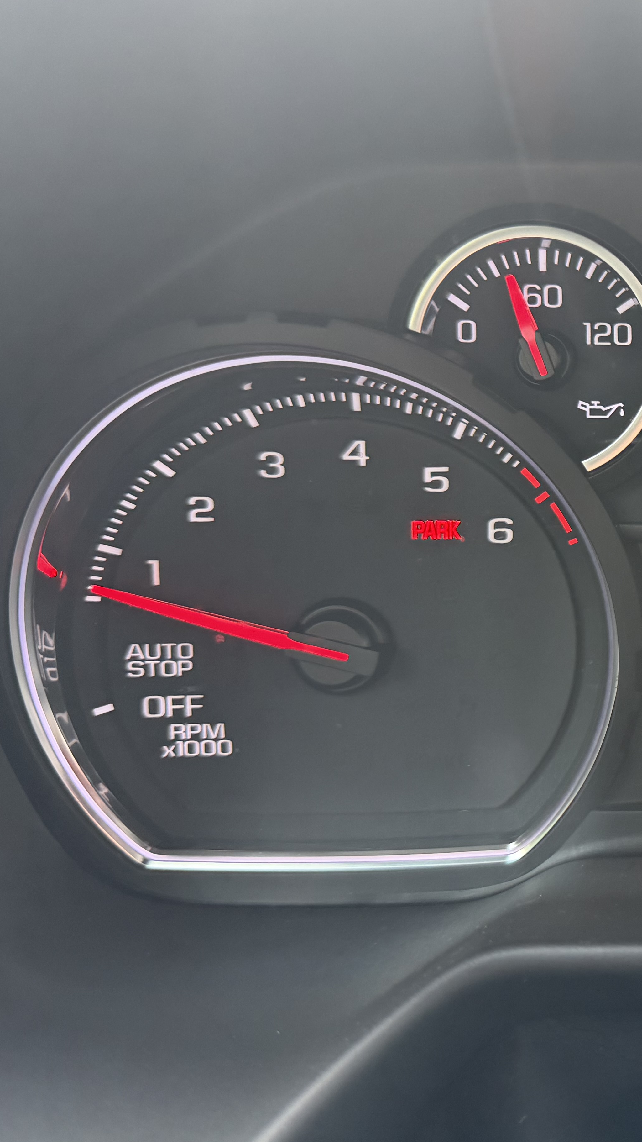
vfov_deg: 49.3
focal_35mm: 41
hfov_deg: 24.9
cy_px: 518
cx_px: 848
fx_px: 1241
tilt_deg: -17.6
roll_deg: +1.4
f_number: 1.78
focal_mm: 6.76
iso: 250
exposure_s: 1/60
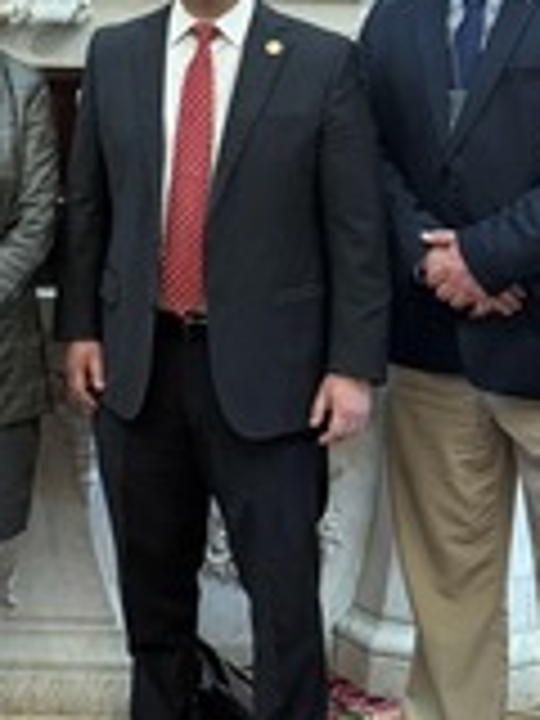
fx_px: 1643
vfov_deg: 23.1
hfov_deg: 18.0
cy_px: -94
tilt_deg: +2.4
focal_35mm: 79
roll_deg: -1.0
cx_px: -56
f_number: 1.78
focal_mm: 6.76
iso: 250
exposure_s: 1/60
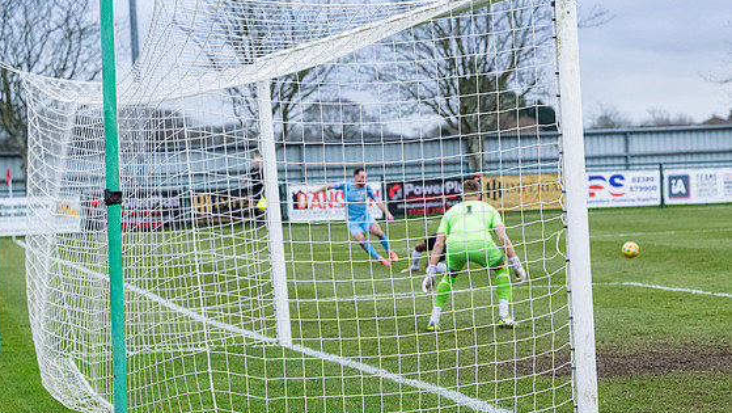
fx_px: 1942
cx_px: 365
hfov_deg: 21.3
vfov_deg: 12.1
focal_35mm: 100
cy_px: 271
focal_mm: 79
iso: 3200
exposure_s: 1/1600
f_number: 4
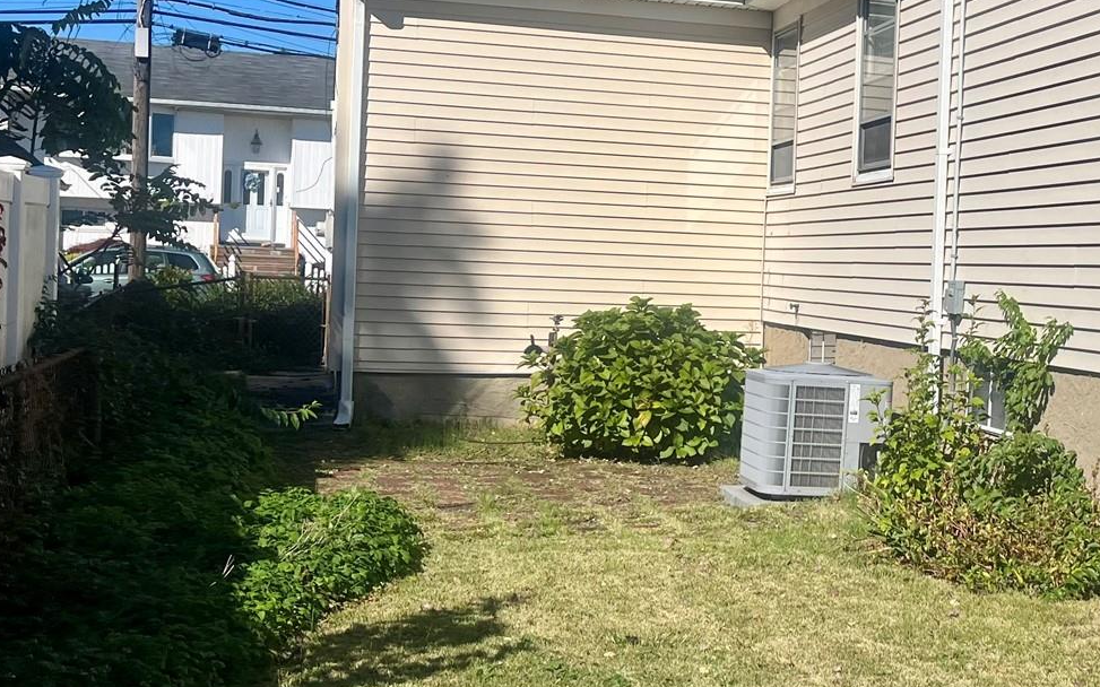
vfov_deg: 22.4
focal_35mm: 58
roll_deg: -2.2
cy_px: 302
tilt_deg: -0.7
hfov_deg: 34.2
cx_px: 857
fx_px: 1739
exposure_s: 1/6897
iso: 50
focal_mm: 5.1
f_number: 1.6
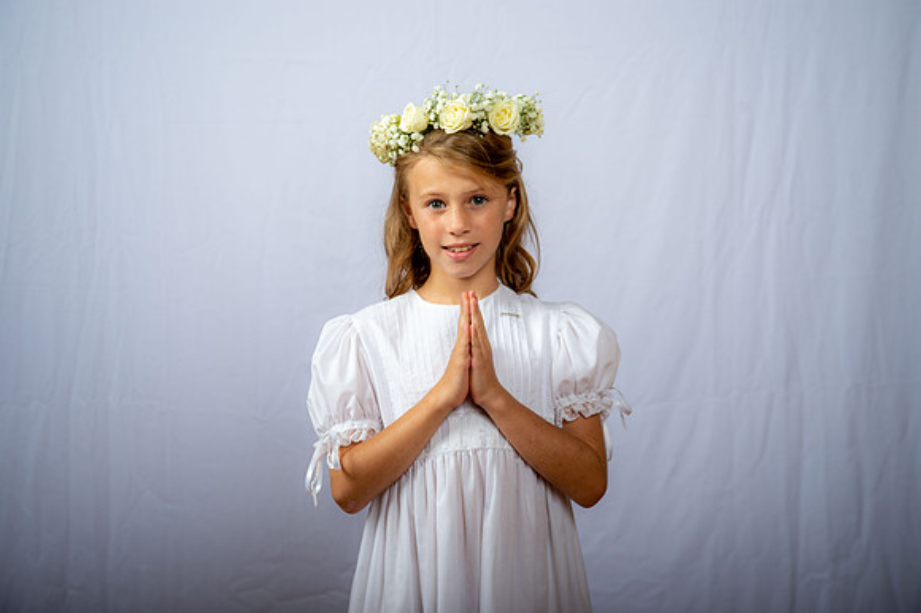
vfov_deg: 20.9
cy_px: 306
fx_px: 1662
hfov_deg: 31.0
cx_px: 460
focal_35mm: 65
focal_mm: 65
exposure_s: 1/200
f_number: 6.3
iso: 250
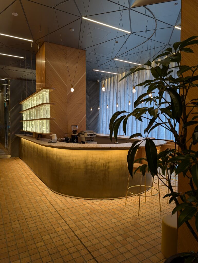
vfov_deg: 71.5
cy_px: 132
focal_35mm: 24
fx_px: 183
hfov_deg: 56.9
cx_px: 99
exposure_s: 1/23.8
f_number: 1.68
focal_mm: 6.9
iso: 22
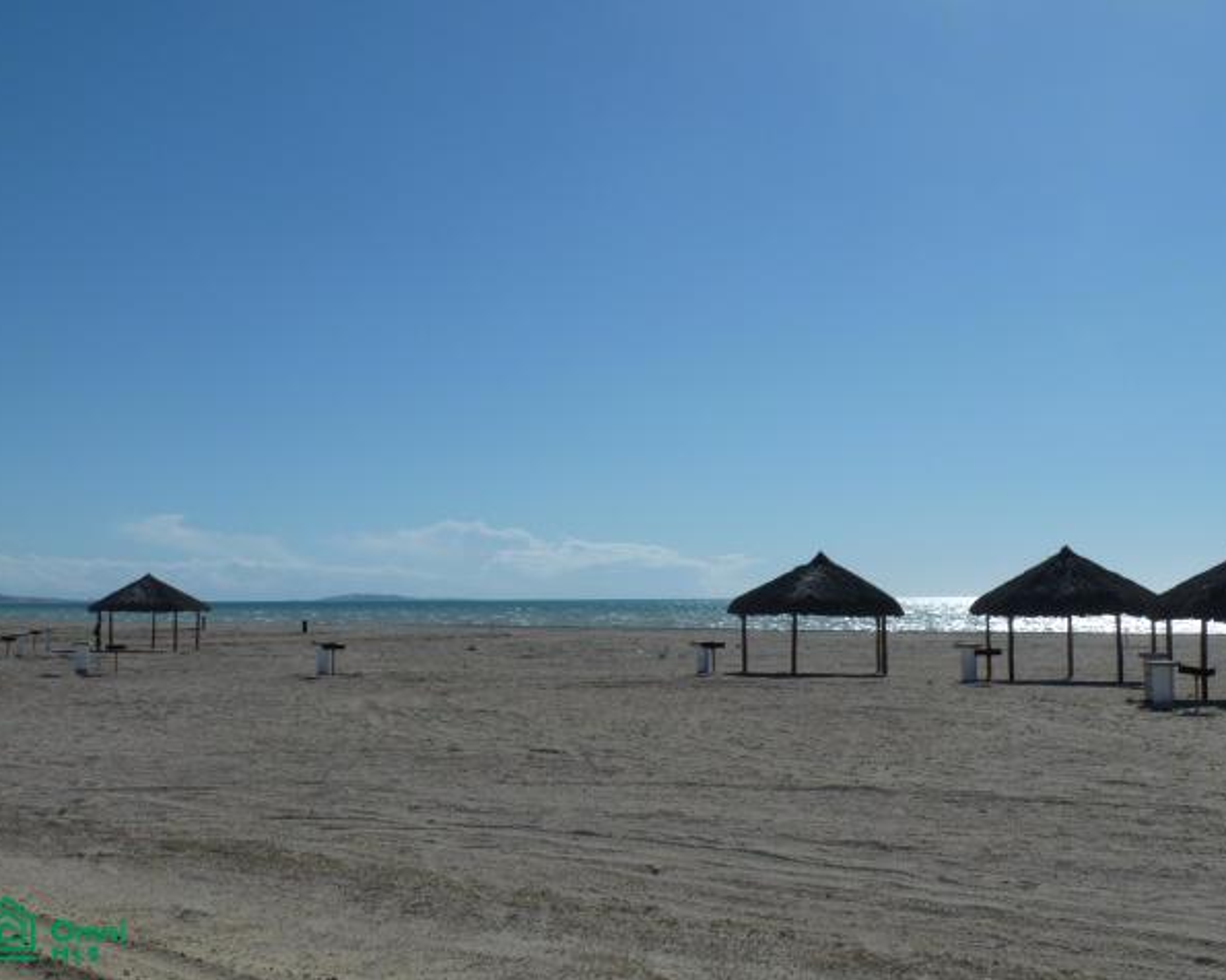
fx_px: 1524
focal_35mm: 42
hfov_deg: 43.8
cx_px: 612
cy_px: 490
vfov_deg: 35.7
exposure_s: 1/1000
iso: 80
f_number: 5.6
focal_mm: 6.5
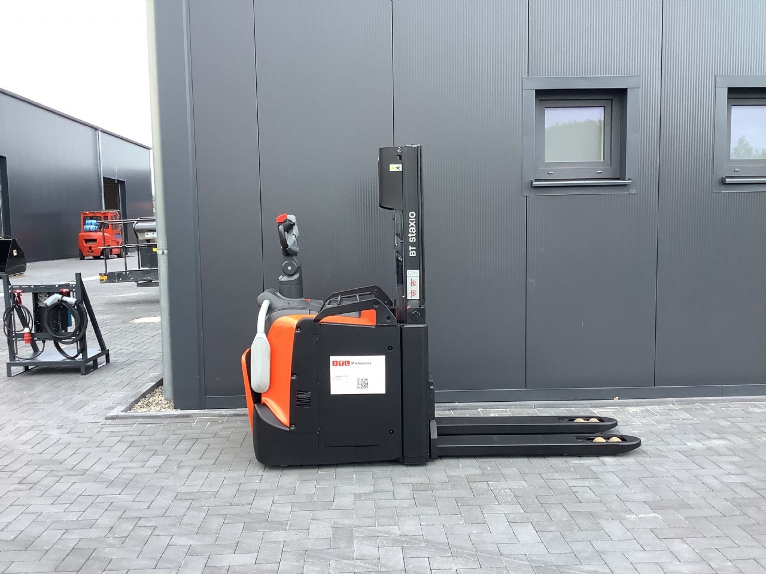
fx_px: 686
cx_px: 383
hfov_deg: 58.4
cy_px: 287
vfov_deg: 45.4
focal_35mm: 31
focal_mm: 3.3
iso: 100
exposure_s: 1/60
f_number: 2.4
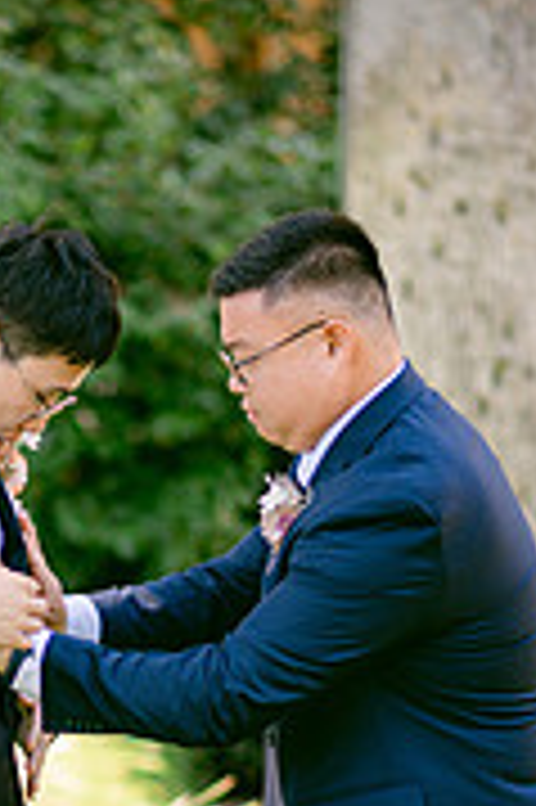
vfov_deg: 9.6
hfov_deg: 6.4
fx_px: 4788
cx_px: 36
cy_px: 752
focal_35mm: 214
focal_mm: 85
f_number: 1.8
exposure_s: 1/320
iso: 80
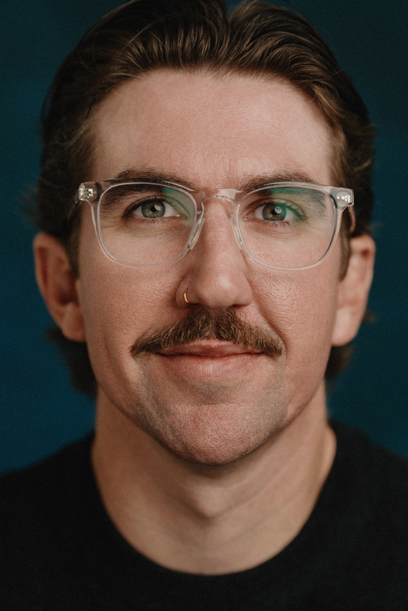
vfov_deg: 23.9
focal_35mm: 85
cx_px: 204
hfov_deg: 16.1
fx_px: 1445
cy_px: 306
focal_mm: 85
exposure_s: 1/200
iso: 100
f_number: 2.8
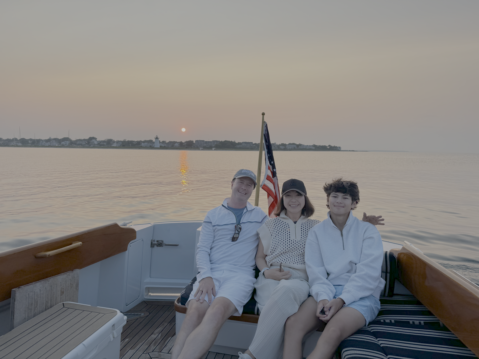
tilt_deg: -5.7
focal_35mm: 24
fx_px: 332
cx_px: 240
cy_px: 180
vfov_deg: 56.8
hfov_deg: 71.6
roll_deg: -0.9
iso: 80
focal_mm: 6.76
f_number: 1.78
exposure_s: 1/723
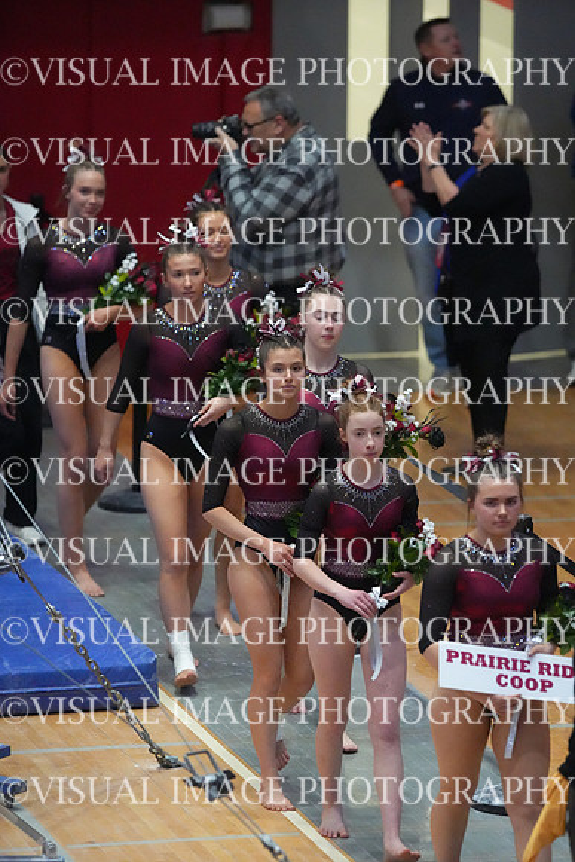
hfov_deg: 4.6
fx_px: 7183
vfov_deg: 6.9
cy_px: 431
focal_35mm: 300
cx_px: 288
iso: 20000
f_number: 3.5
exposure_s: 1/1600
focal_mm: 300
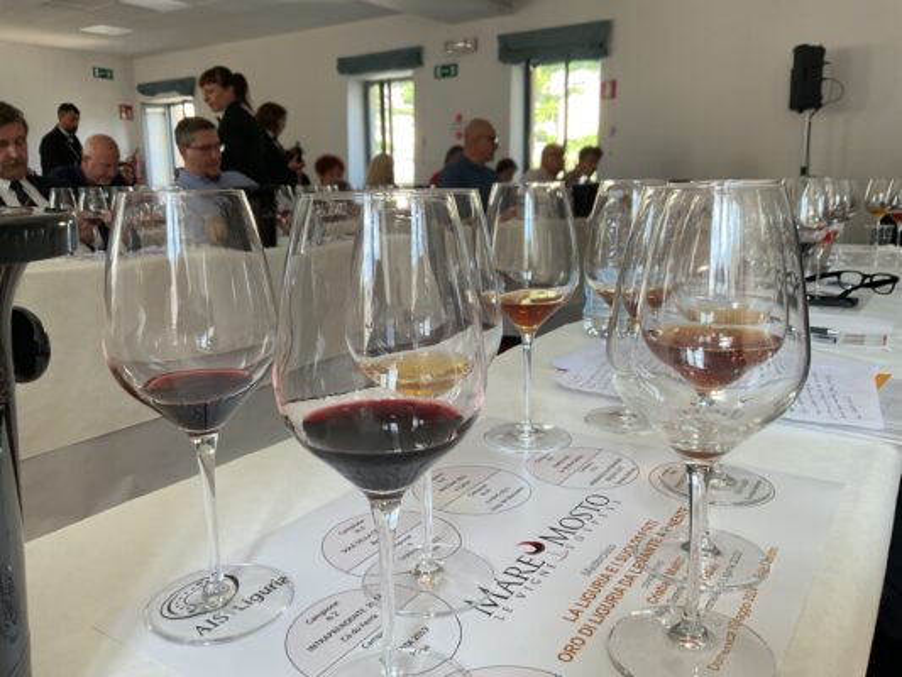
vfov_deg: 48.2
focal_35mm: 29
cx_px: 451
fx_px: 756
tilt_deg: -12.4
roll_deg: +1.5
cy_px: 338
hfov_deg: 61.6
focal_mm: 3
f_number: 1.8
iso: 50
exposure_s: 1/120
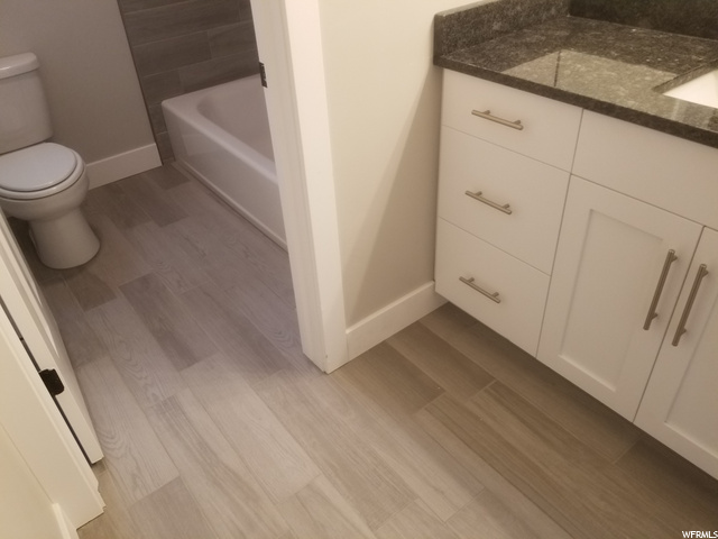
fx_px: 539
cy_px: 270
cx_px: 359
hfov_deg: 67.3
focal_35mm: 26
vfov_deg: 53.1
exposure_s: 1/60
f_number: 1.7
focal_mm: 4.25
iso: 125
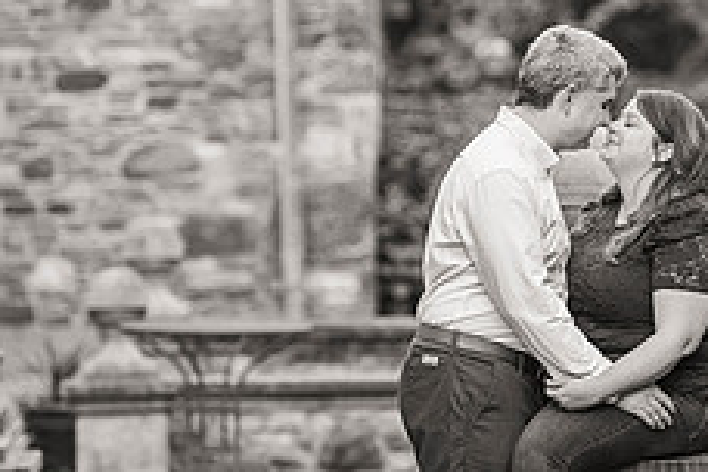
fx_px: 8220
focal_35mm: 418
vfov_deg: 3.3
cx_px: 552
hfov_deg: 4.9
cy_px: 206
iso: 800
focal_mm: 160
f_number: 3.2
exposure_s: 1/320
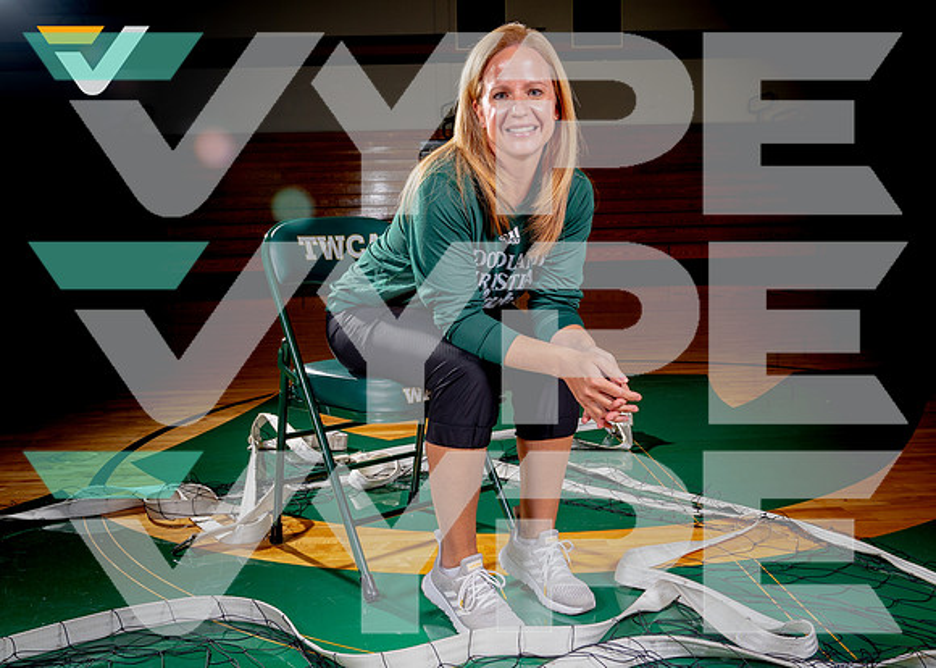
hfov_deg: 55.8
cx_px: 456
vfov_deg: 41.4
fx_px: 883
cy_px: 334
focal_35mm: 33
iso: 125
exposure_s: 1/125
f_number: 8
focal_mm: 31
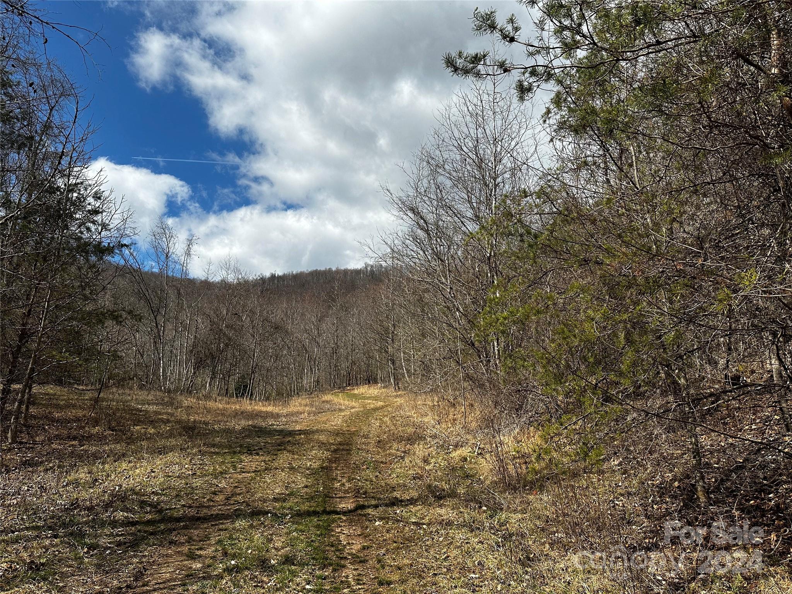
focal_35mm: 24
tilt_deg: +13.5
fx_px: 549
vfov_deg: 56.8
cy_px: 297
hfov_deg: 71.6
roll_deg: -0.8
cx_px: 396
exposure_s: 1/6211
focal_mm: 6.86
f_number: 1.78
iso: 80
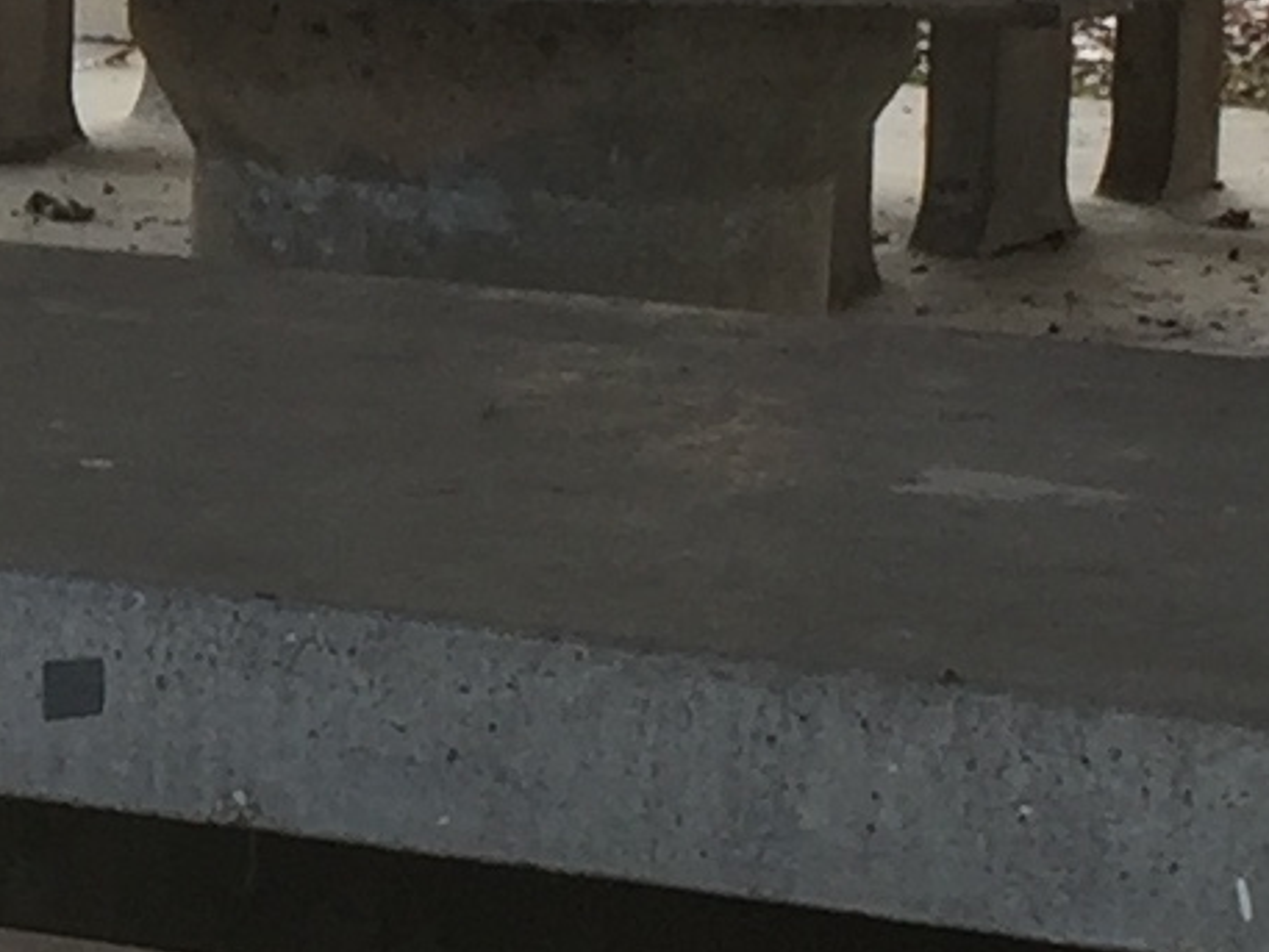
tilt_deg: -5.3
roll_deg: -0.7
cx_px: -919
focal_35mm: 207
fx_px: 7590
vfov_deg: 7.1
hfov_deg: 9.2
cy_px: -125
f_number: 2.2
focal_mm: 4.15
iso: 32
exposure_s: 1/60
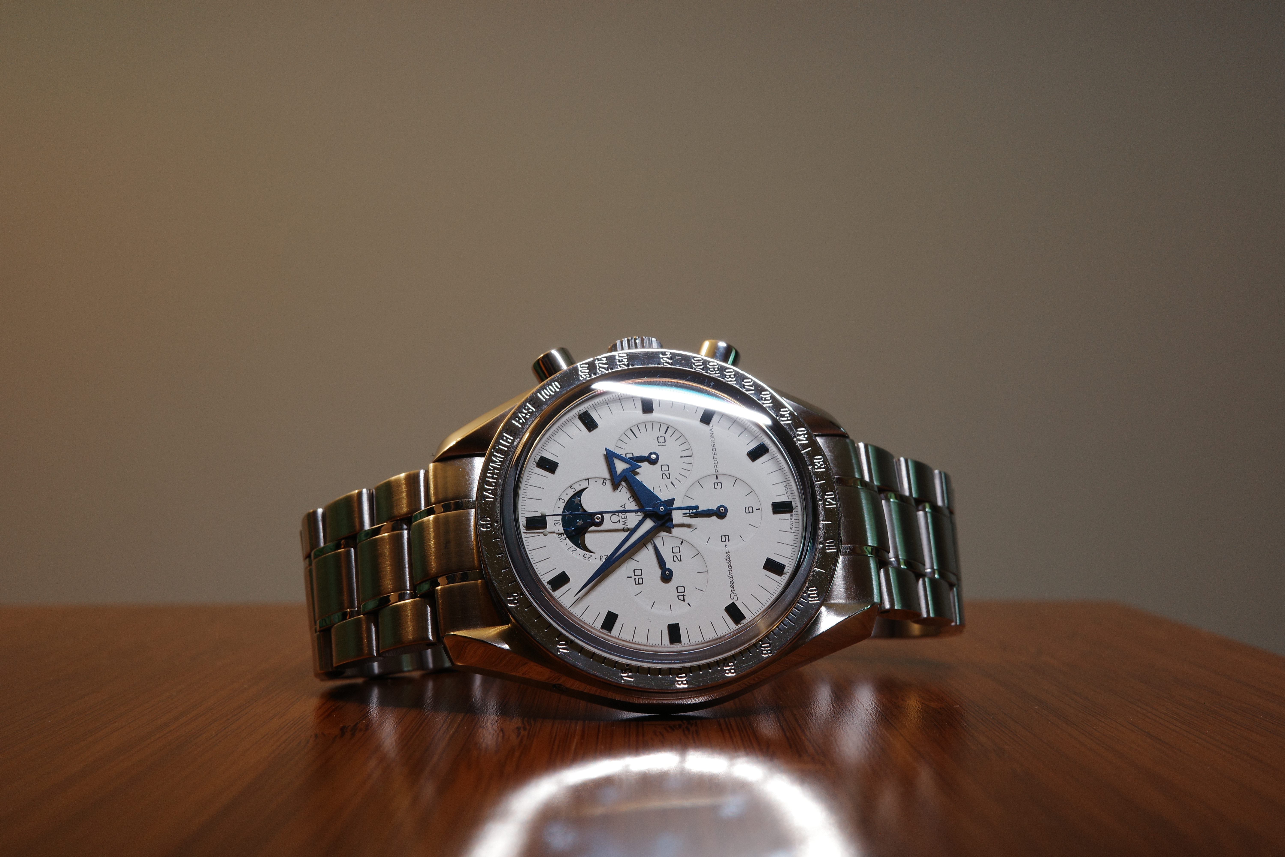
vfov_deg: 33.4
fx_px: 1428
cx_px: 642
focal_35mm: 40
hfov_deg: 48.5
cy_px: 428
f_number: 9
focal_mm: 26
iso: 100
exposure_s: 1/3.33
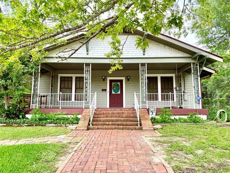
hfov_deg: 71.6
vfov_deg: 56.8
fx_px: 159
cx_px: 115
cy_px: 86
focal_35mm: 24
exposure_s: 1/849
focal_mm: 6.76
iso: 100
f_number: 1.78
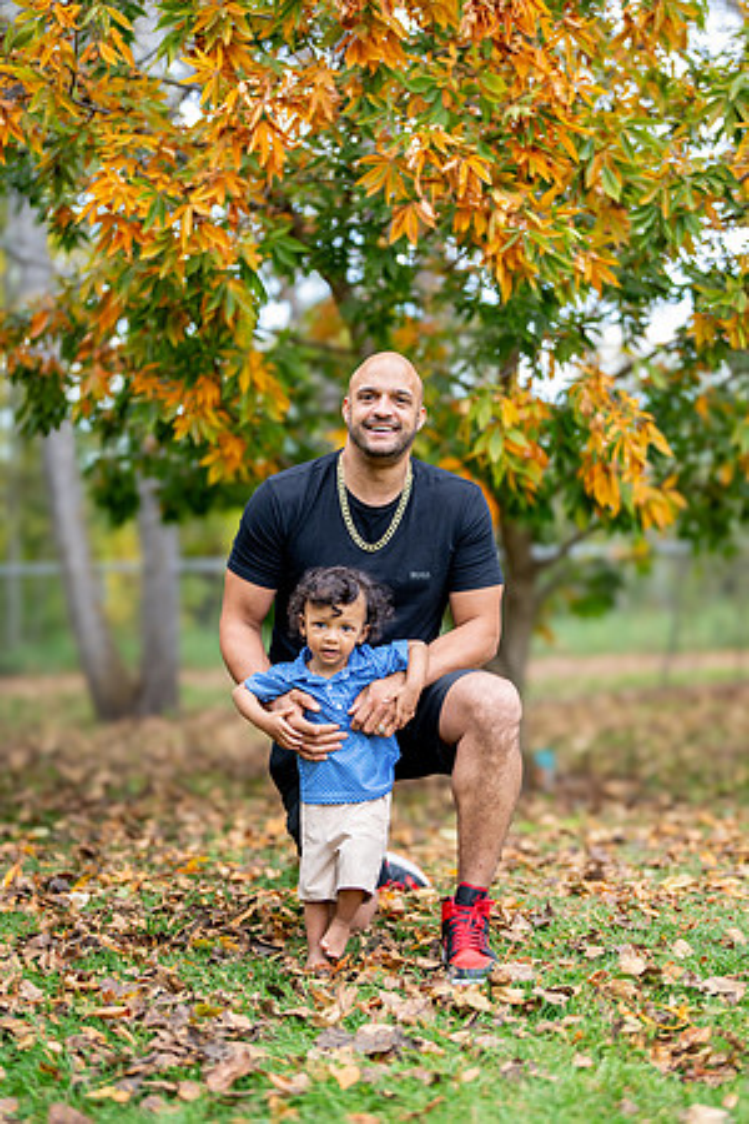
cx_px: 374
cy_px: 562
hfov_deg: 27.0
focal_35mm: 50
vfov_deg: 39.6
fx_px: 1560
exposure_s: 1/400
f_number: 1.4
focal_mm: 50
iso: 400
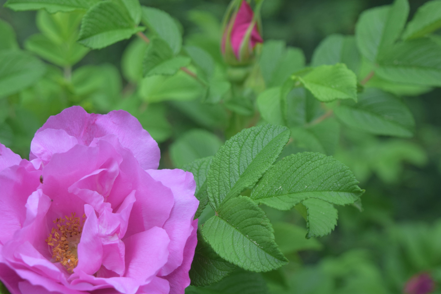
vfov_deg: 13.6
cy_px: 147
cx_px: 184
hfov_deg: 20.2
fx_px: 1237
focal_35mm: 101
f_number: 5.3
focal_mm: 48
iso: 200
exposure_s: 1/80
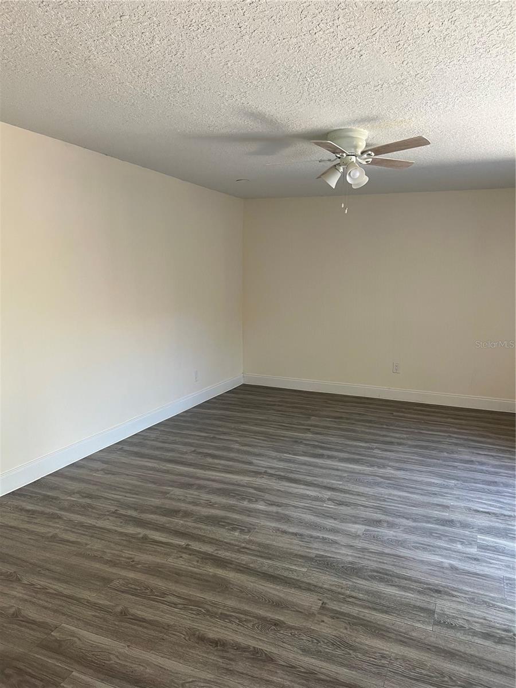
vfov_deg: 67.3
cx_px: 258
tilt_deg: -6.8
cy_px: 344
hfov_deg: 53.1
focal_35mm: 26
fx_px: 517
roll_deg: -0.8
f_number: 1.5
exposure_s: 1/60
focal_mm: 5.7
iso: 80
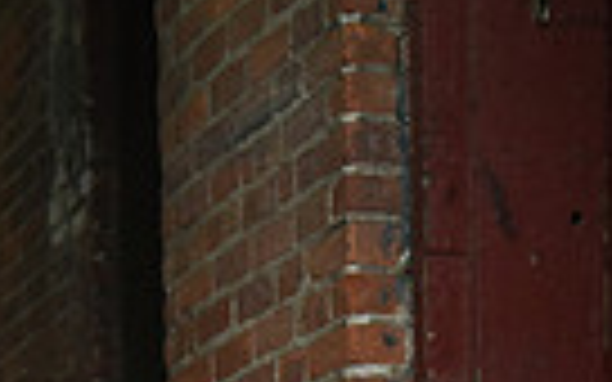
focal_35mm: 191
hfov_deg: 10.9
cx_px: 540
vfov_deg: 6.6
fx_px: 3186
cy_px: 843
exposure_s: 1/250
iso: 1250
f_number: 4.5
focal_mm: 44
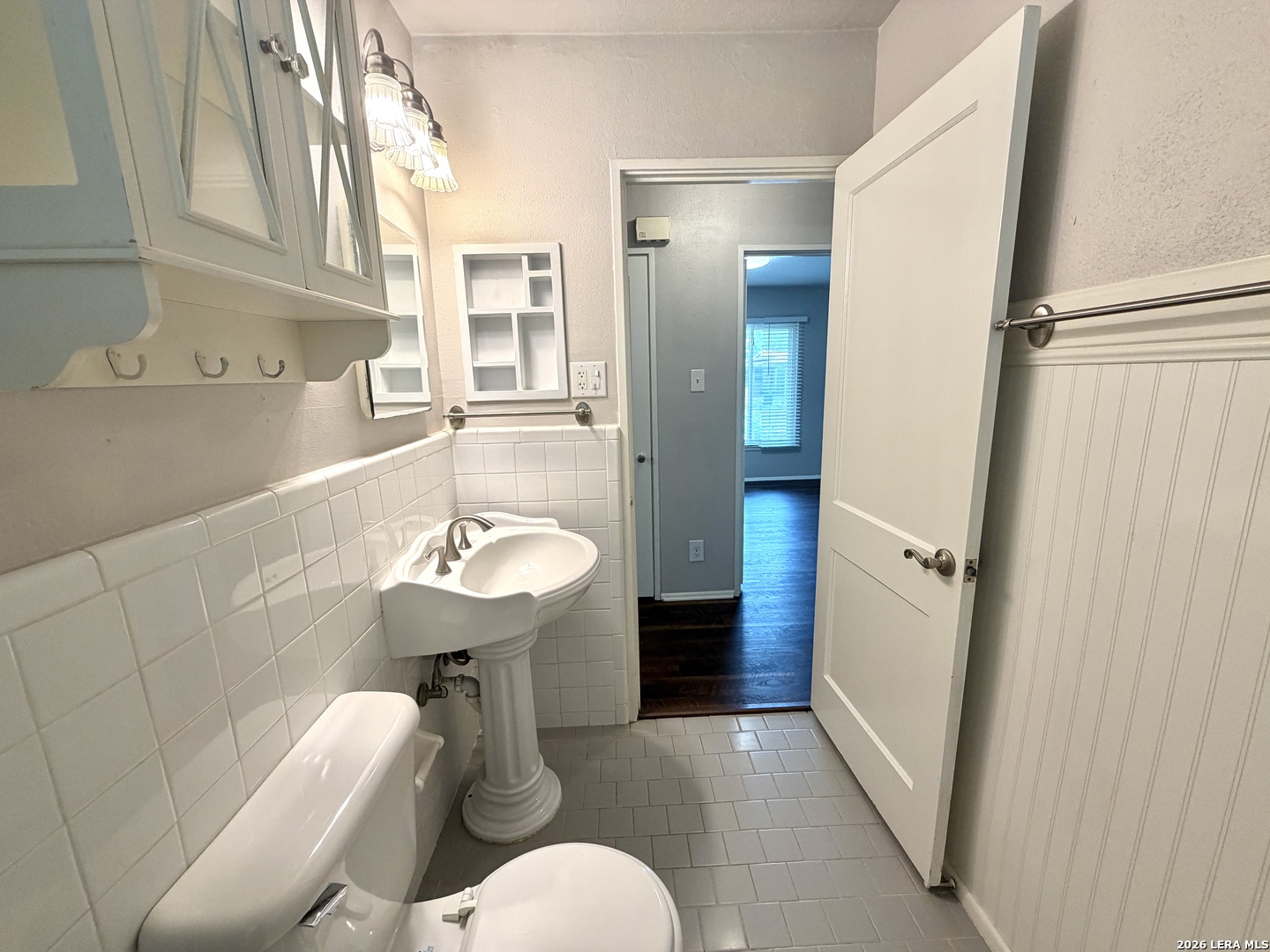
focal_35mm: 14
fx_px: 514
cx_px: 635
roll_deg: +1.7
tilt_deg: -11.2
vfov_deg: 85.7
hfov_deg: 102.1
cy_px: 476
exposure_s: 1/120
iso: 160
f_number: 2.2
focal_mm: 2.22
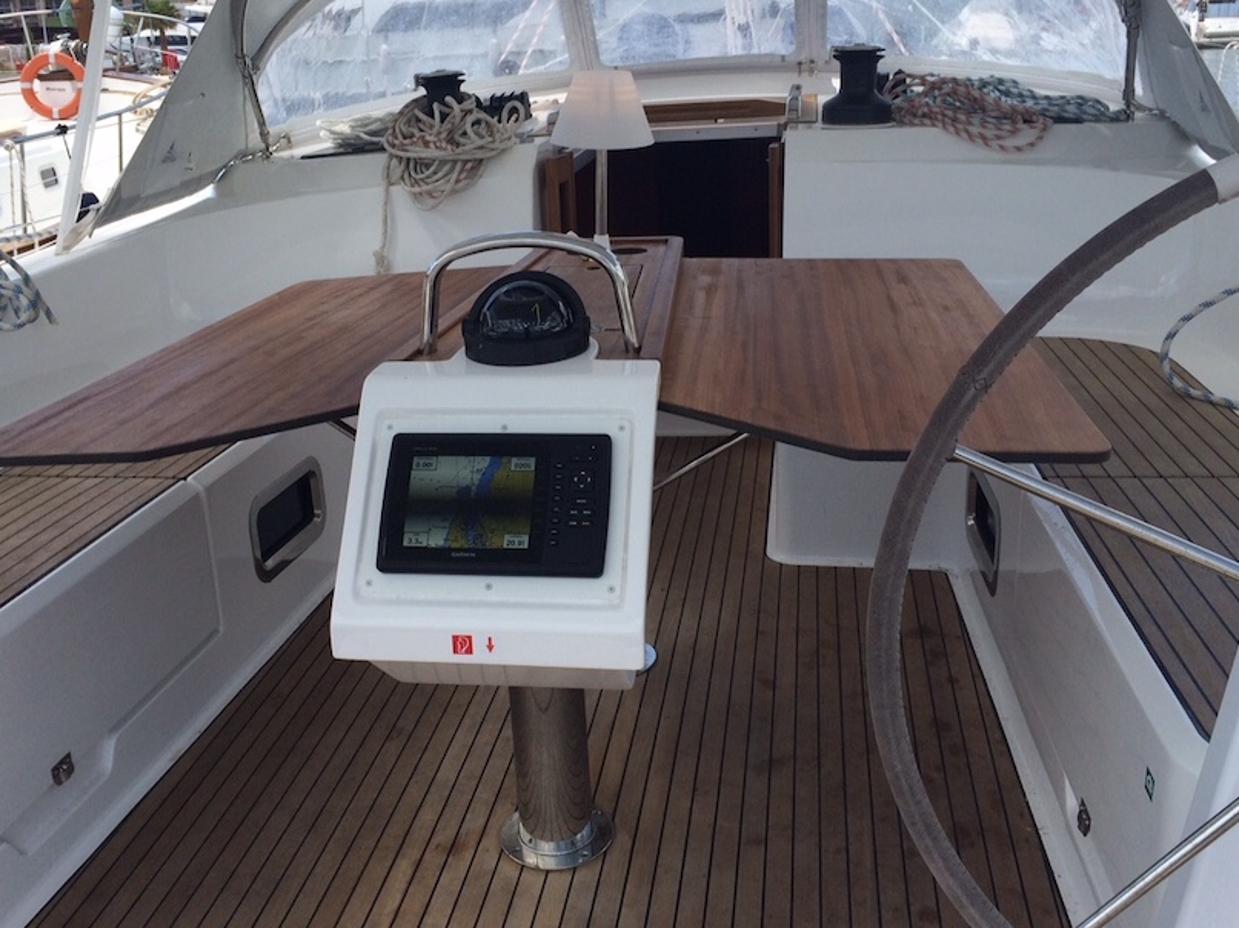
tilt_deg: -17.9
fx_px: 1288
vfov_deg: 39.6
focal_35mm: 36
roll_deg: +1.6
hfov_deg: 51.3
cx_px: 583
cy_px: 430
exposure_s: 1/1368
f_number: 2.2
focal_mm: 4.15
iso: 32
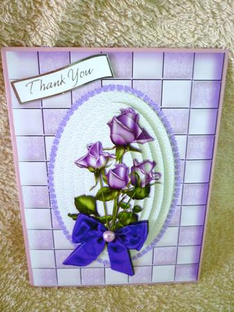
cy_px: 156
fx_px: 262
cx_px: 117
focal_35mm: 29
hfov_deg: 48.2
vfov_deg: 61.7
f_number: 3.3
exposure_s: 1/30
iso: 400
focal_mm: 5.2
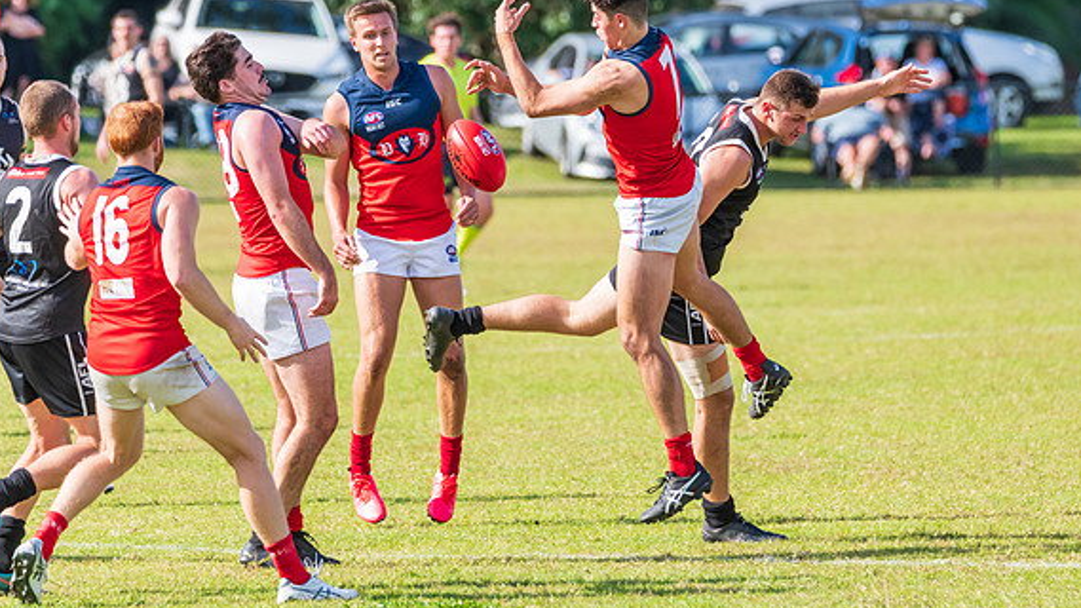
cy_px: 182
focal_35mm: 507
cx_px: 709
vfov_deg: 2.4
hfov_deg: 4.3
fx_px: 14532
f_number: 6.3
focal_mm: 360
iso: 800
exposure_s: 1/2000
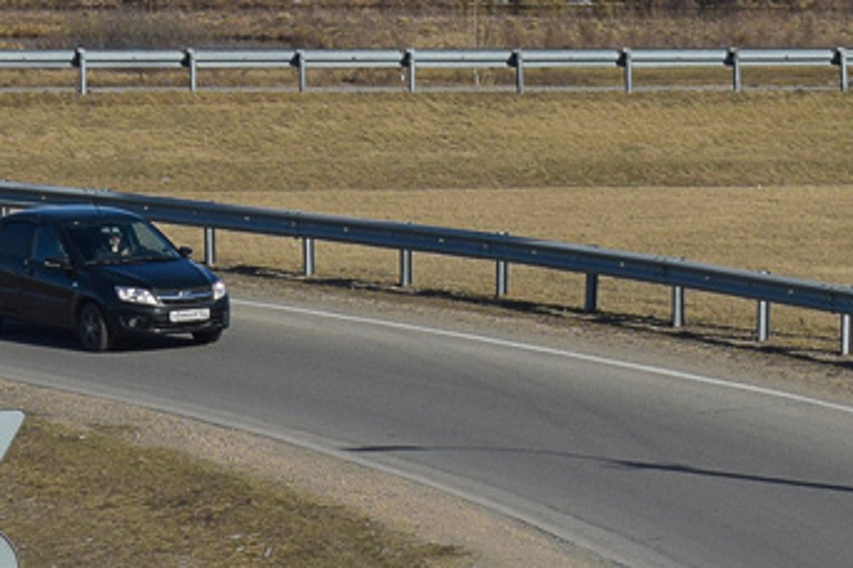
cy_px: 735
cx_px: 444
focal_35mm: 290
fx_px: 6865
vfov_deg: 4.7
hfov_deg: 7.1
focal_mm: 55
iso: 200
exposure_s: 1/1250
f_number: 8
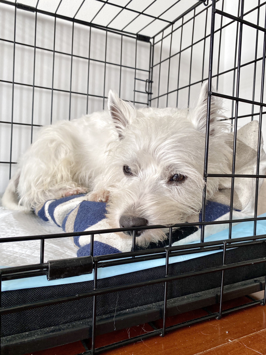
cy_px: 178
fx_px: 266
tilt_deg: -1.2
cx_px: 133
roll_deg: -1.7
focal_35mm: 26
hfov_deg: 53.1
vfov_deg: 67.3
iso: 100
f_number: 1.8
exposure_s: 1/121
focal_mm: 4.25
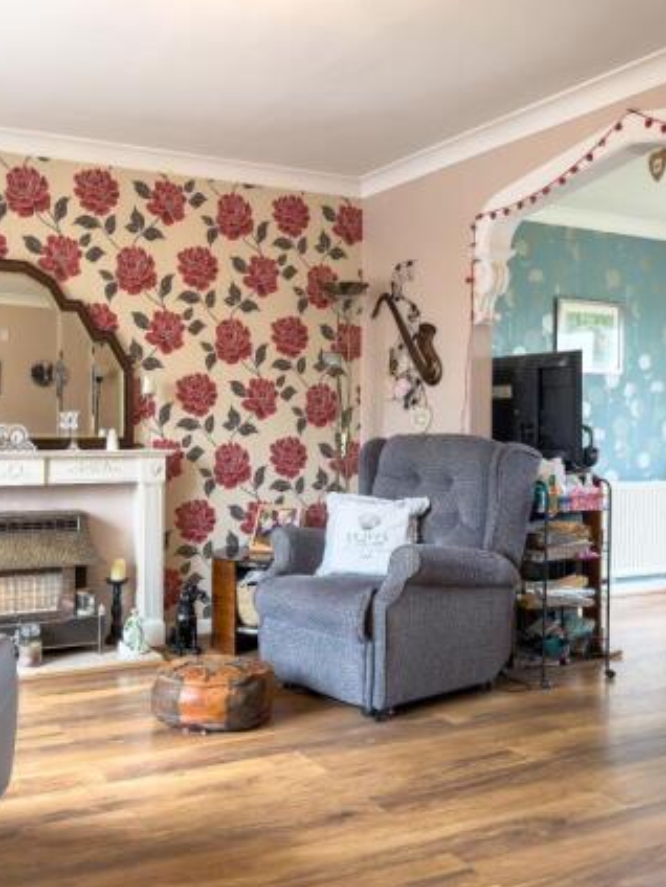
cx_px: 248
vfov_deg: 55.4
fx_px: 847
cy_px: 449
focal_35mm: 33
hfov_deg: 42.6
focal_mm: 6.76
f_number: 1.8
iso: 125
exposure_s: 1/50
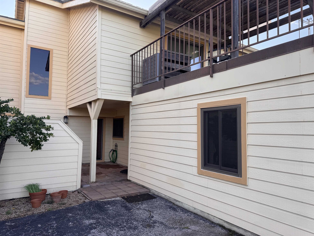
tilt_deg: +3.3
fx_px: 218
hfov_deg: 71.6
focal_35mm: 24
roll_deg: -1.5
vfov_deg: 56.8
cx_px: 157
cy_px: 118
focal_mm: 6.76
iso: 80
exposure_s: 1/730
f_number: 1.78
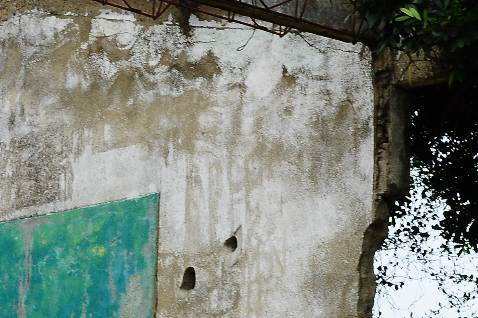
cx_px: 79
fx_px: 1790
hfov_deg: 15.1
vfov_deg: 10.1
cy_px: 258
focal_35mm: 135
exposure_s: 1/50
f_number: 22
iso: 200
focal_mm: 30
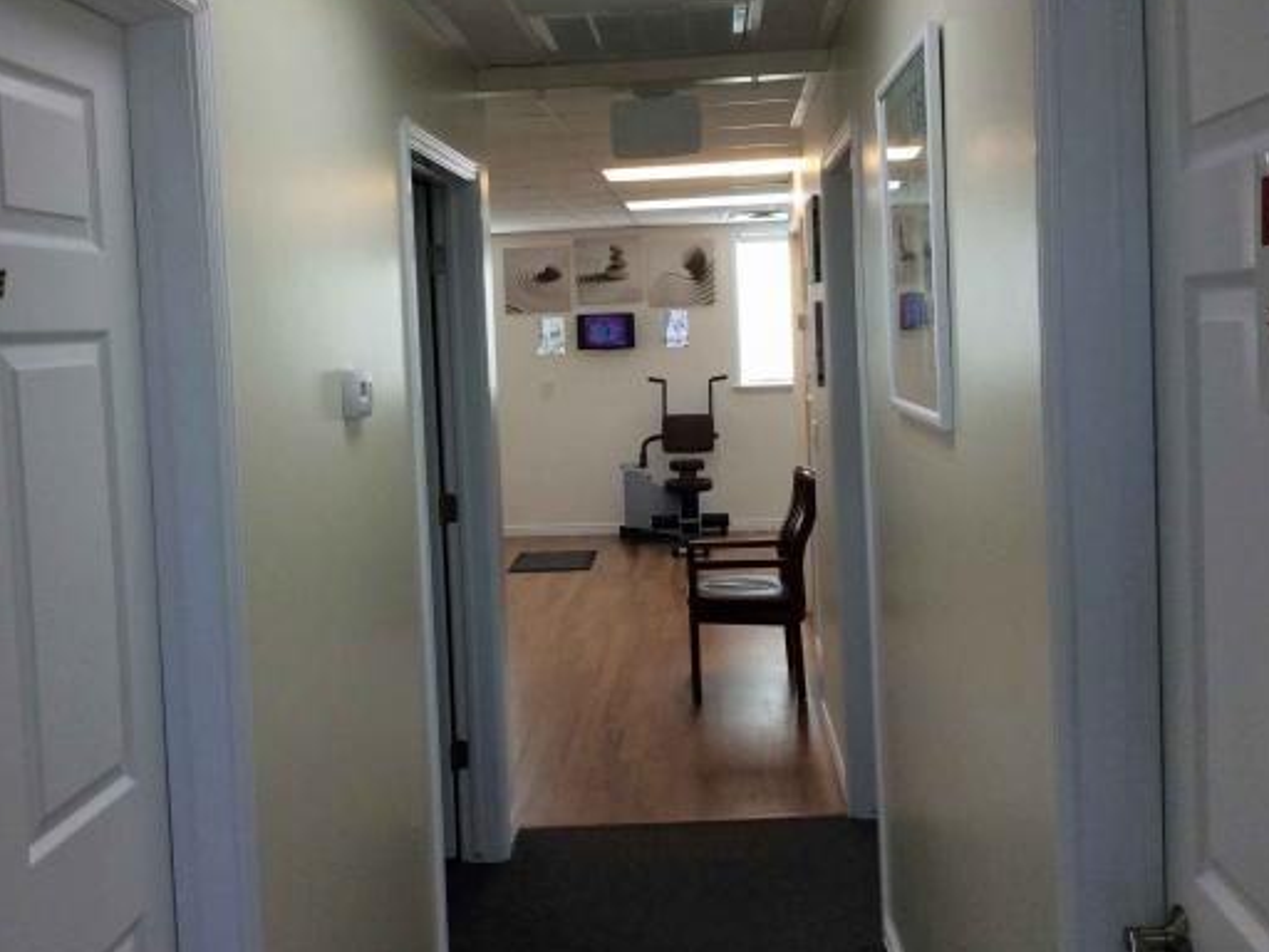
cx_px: 570
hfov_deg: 46.7
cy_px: 407
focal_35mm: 40
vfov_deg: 35.9
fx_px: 1466
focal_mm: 3.3
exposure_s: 1/120
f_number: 2.4
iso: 64
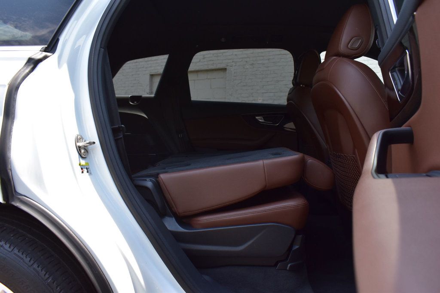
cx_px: 220
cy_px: 146
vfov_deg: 47.9
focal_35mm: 27
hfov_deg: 67.4
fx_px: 330
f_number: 10
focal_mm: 18
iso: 400
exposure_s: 1/200
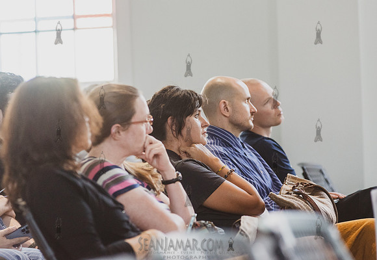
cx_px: 199
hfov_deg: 13.4
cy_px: 127
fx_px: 1606
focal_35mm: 152
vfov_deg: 9.3
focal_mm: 145
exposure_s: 1/320
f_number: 4
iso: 4000
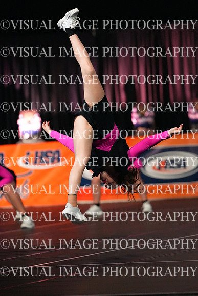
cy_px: 148
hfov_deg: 4.6
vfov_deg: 6.9
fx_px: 2473
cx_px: 99
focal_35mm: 300
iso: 16000
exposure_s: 1/1250
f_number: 3.5
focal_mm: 300
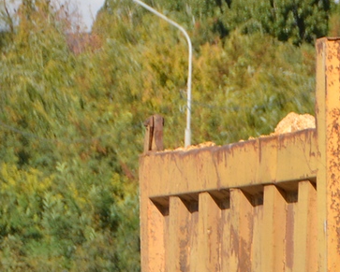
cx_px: 615
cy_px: 317
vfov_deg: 2.3
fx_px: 6848
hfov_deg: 2.8
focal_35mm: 680
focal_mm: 130
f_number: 6.3
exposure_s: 1/1600
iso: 400
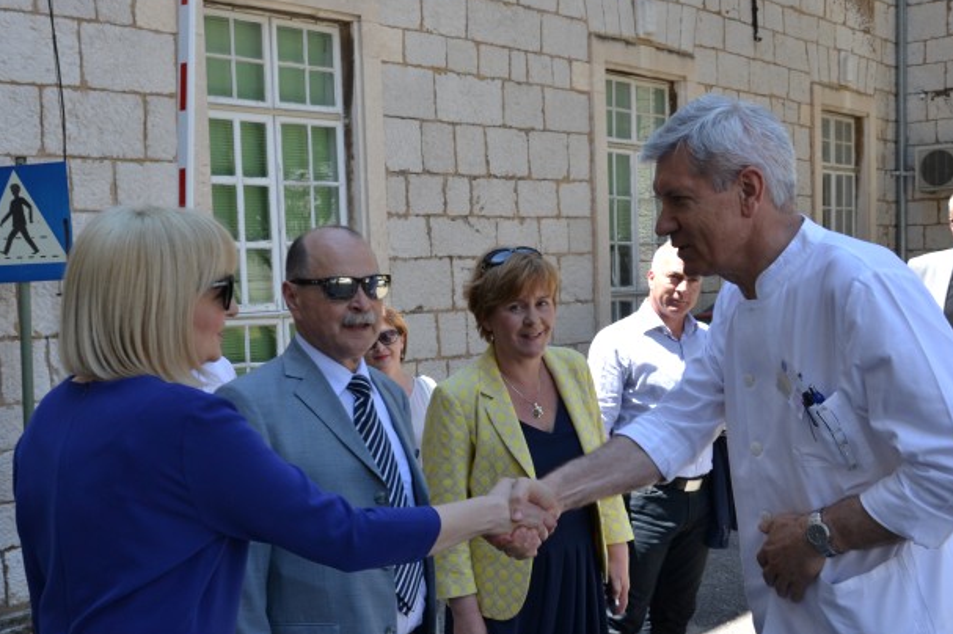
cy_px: 400
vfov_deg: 28.7
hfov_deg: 42.0
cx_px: 389
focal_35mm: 47
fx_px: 1237
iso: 125
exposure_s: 1/125
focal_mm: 21
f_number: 5.6
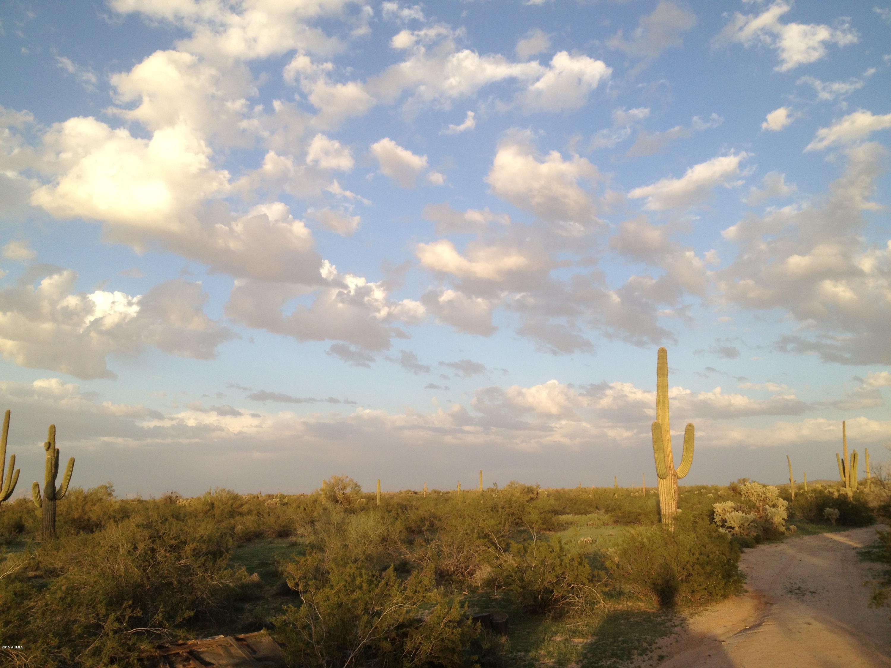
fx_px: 901
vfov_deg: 40.7
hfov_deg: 52.6
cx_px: 446
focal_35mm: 35
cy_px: 334
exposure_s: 1/642
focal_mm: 4.28
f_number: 2.4
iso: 64
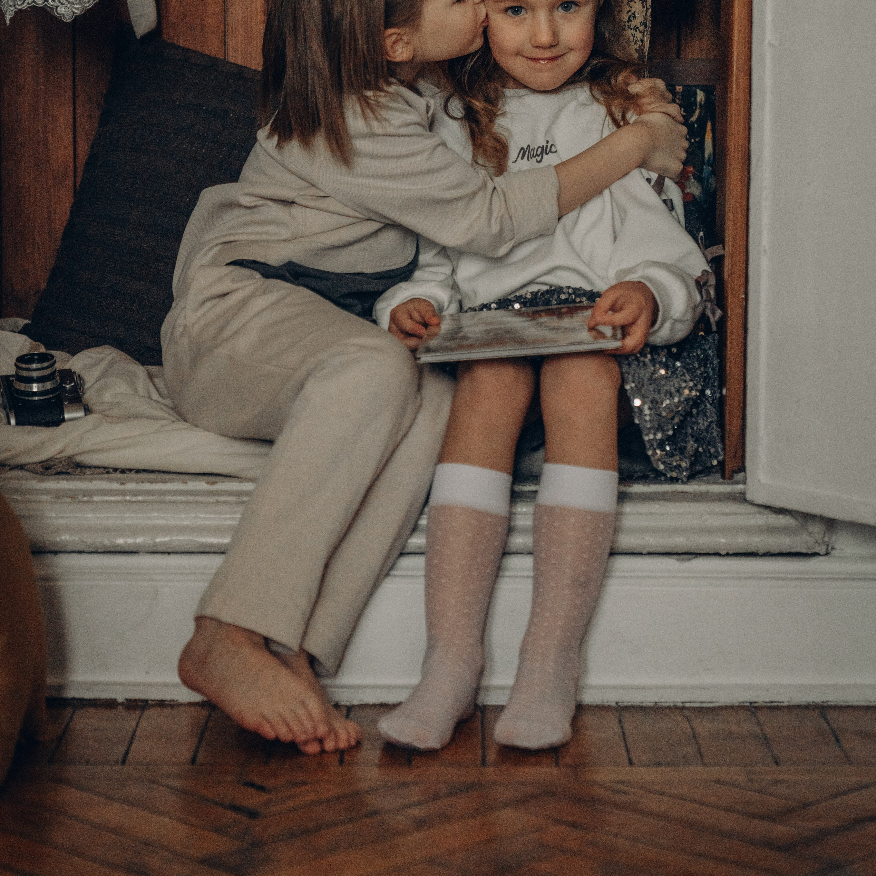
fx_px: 2577
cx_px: 437
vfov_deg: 19.2
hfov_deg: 19.3
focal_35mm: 90
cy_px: 290
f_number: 2.8
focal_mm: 70
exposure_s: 1/640
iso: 3200
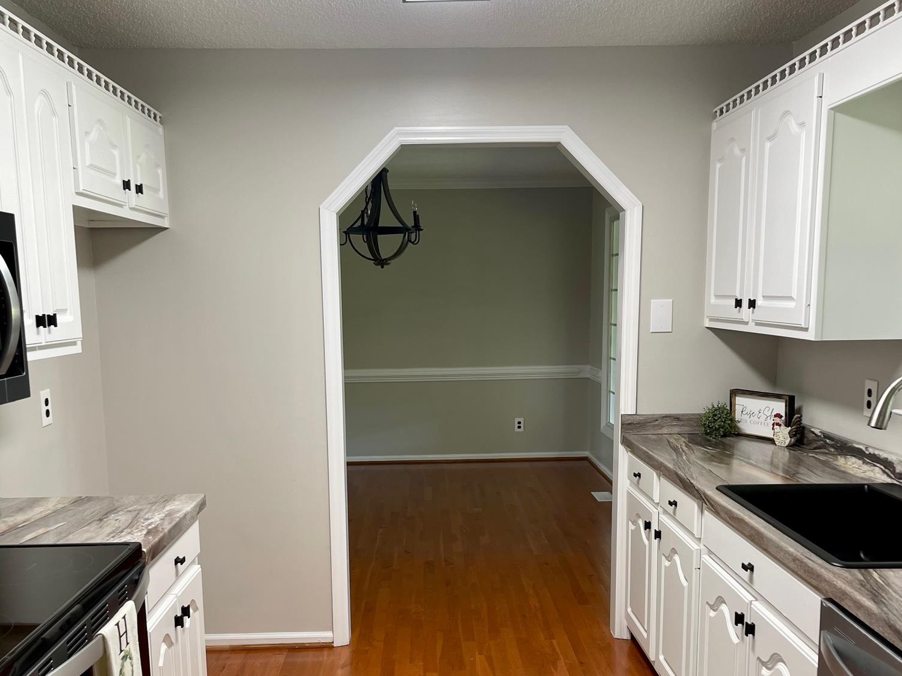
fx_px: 912
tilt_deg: -8.5
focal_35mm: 35
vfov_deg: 40.4
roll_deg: +0.3
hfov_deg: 52.6
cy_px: 425
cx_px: 454
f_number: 1.6
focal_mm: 5.1
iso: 80
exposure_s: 1/60
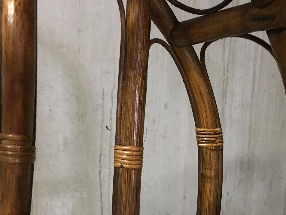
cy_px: 147
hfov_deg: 44.5
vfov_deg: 34.0
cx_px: 177
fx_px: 347
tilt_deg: -5.0
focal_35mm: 42
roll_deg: -2.6
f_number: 2.2
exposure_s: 1/4
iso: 125
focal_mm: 4.15
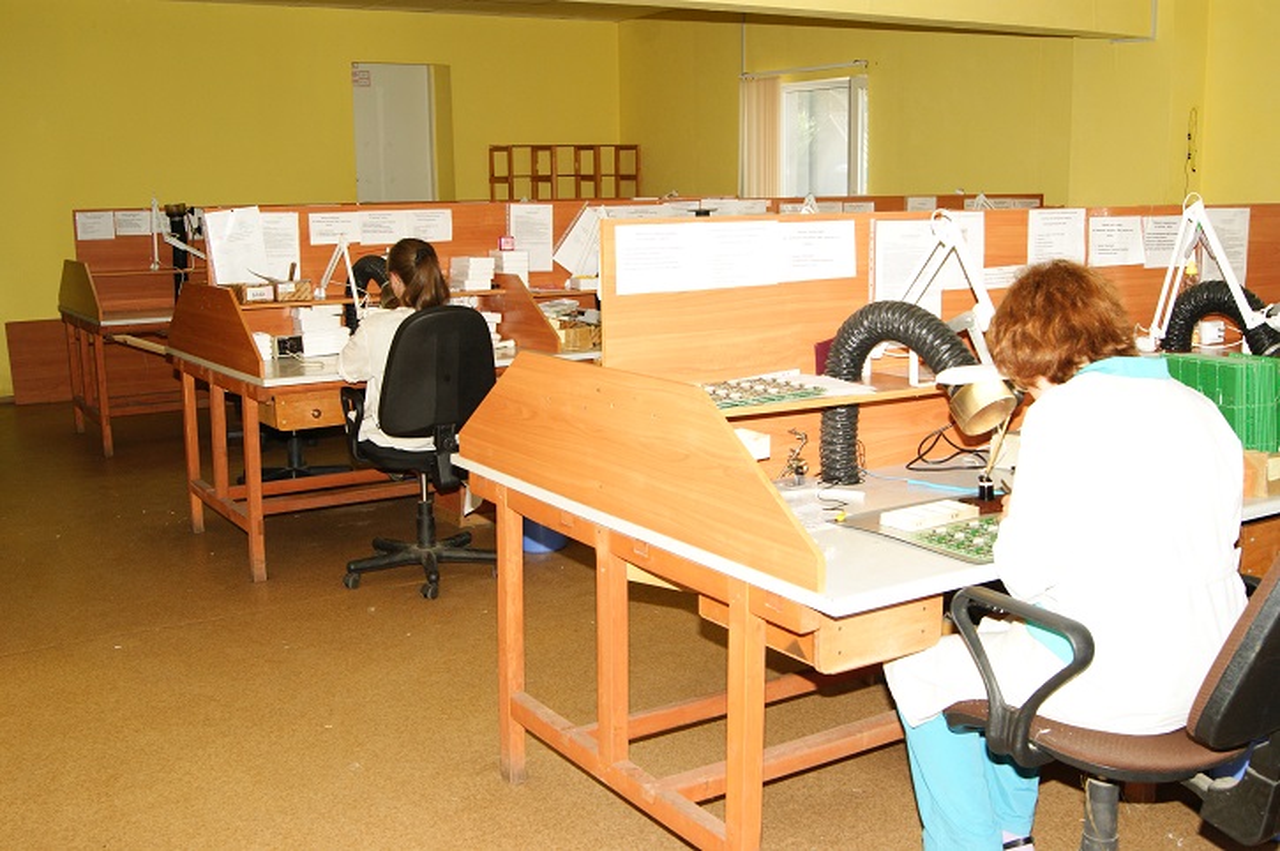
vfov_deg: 36.8
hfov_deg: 53.2
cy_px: 426
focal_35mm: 36
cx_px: 640
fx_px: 1279
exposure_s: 1/80
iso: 400
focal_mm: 24
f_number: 7.1
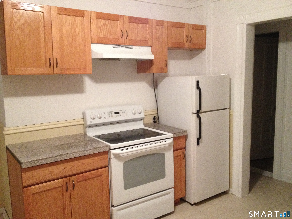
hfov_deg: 52.6
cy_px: 110
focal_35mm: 35
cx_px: 146
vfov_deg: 40.7
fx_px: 295
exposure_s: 1/20
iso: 400
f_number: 2.4
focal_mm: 4.28
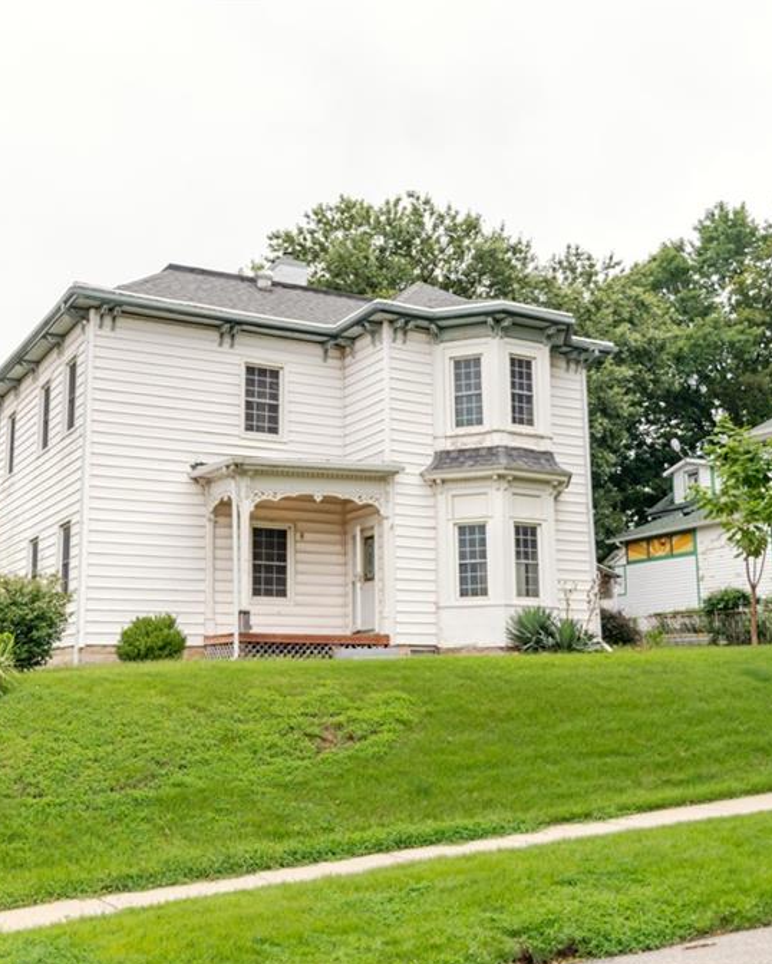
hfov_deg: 37.2
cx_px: 307
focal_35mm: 40
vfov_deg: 45.8
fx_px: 1142
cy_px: 484
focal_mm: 28
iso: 100
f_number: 2.8
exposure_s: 1/800
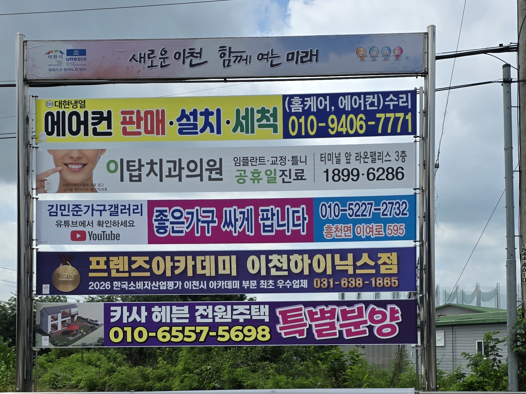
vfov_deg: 29.0
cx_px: 254
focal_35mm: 49
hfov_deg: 38.9
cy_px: 312
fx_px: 744
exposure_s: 1/7944
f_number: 1.7
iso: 64
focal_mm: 6.3
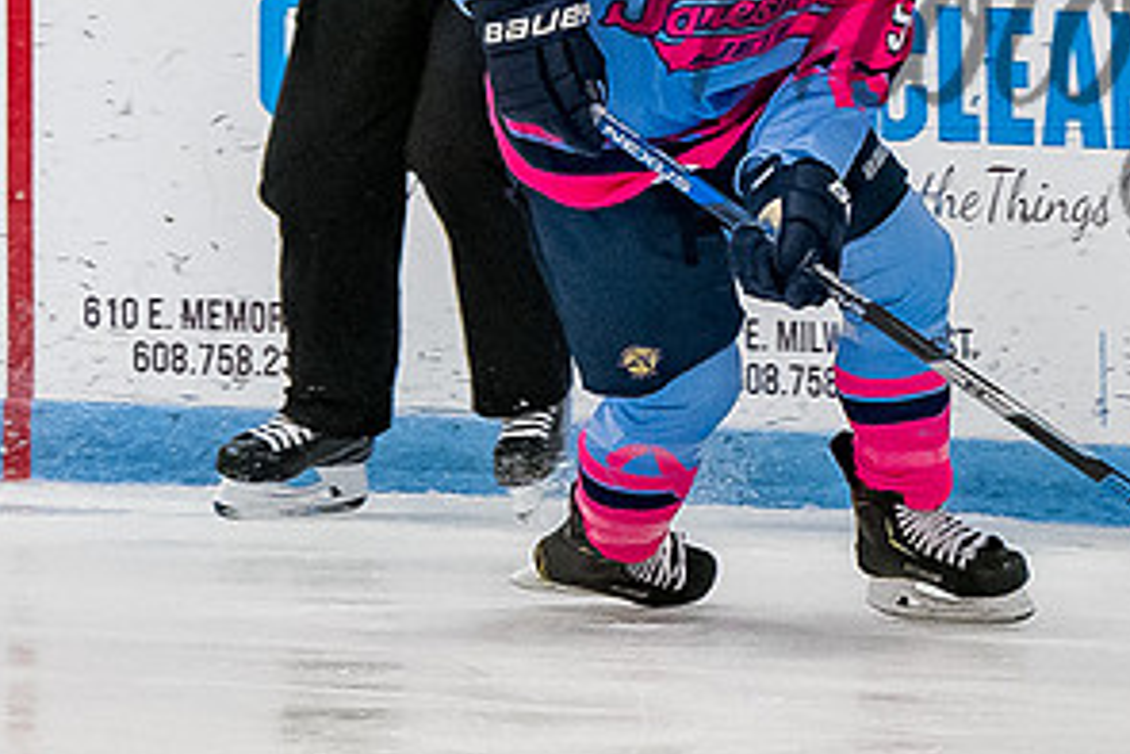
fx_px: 28106
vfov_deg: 1.5
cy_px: 166
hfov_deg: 2.3
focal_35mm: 895
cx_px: 931
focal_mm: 135
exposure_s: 1/800
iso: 2500
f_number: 3.5
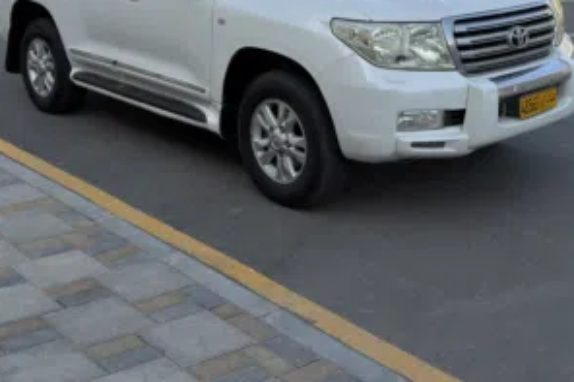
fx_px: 829
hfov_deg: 38.2
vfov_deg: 25.2
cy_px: 41
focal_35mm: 52
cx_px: 285
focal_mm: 6.76
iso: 64
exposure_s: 1/2494
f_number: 1.78
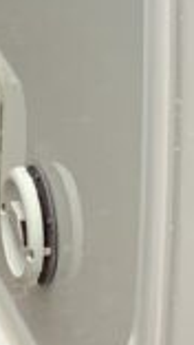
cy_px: -363
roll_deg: -3.8
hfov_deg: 5.5
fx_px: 2026
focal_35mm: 222
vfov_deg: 9.1
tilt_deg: -12.7
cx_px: 201
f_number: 2.4
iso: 25
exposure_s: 1/120
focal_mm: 3.3
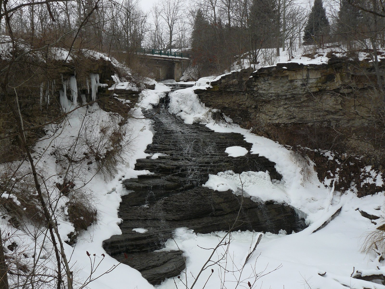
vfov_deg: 36.8
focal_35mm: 39
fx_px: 434
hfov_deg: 47.9
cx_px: 192
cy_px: 144
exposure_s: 1/250
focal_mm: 6.4
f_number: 5.6
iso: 100
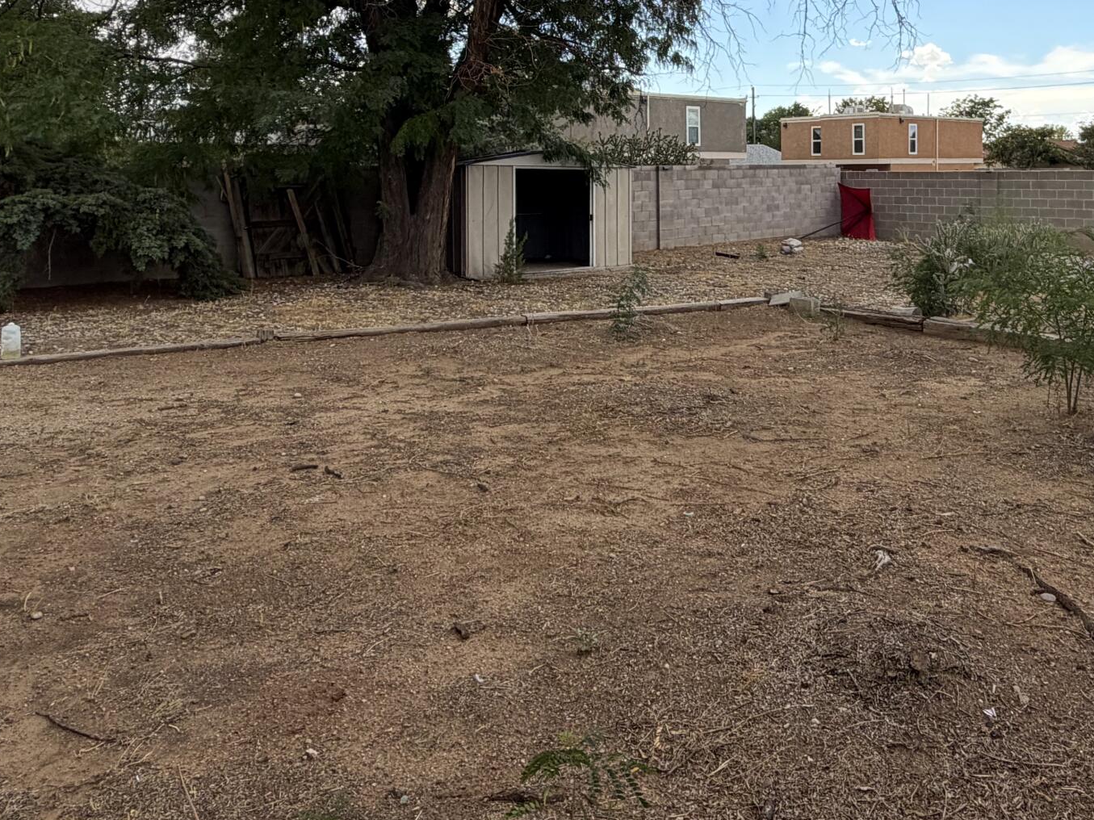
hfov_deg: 56.2
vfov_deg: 43.5
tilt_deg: -0.2
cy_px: 172
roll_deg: +0.5
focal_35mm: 31
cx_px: 786
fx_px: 980
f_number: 2.2
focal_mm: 2.22
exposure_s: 1/502
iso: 50
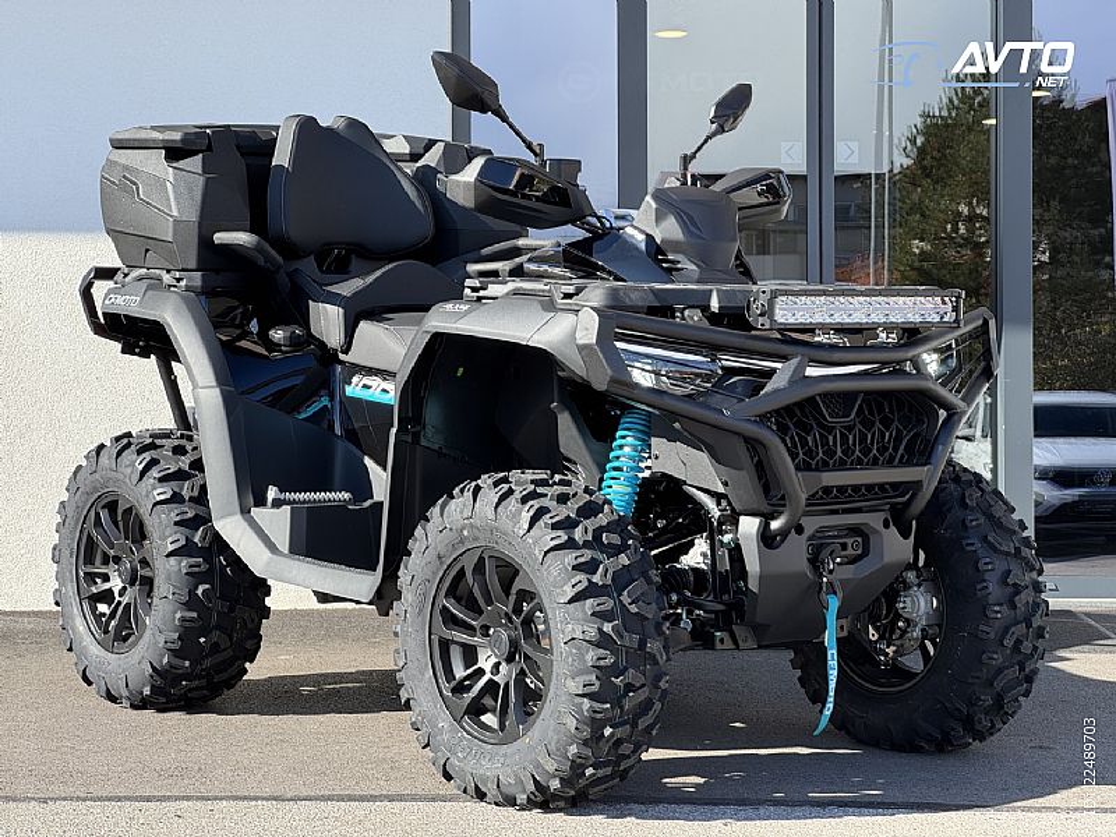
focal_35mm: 77
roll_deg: +0.6
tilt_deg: +1.2
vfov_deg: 19.1
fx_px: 2482
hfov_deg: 25.3
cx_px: 558
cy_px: 418
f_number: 2.8
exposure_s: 1/177
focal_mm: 9
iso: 25
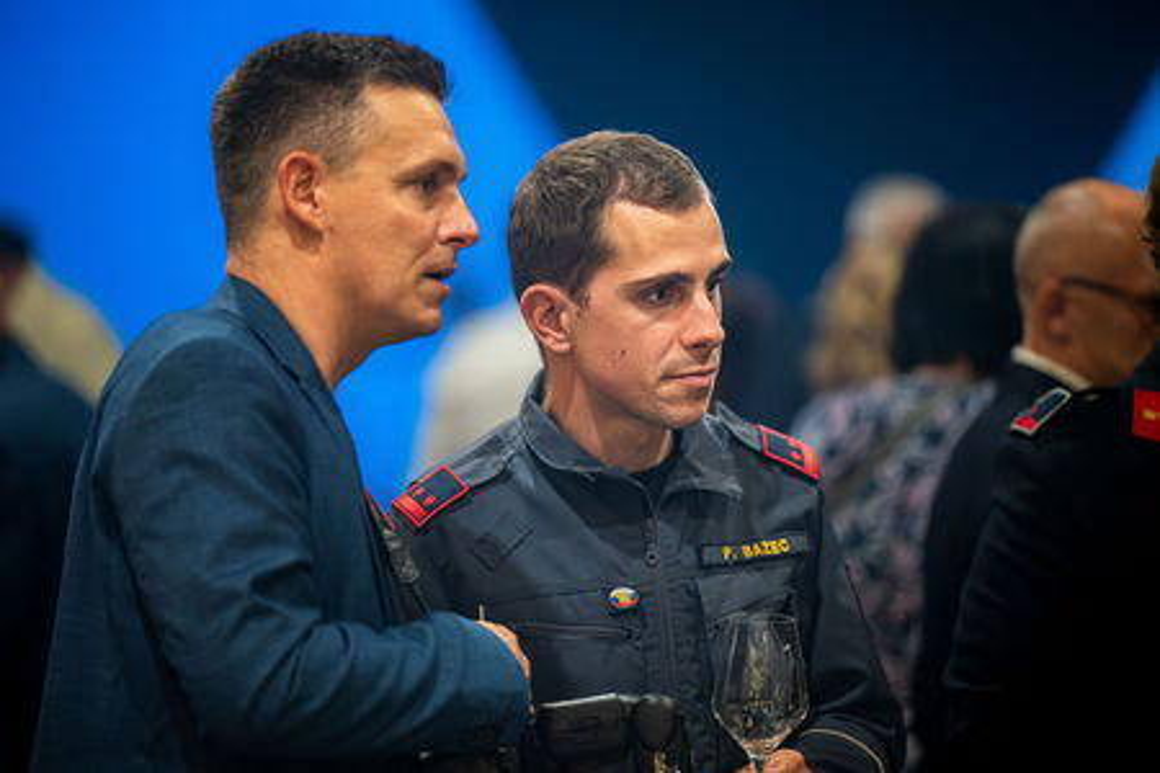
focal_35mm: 200
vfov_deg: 6.9
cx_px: 580
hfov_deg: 10.3
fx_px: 6444
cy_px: 386
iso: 2500
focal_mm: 200
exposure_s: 1/250
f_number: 2.8
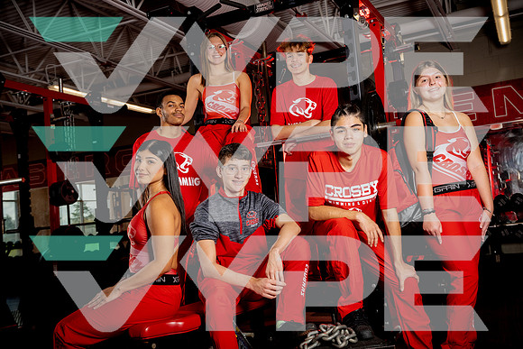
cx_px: 262
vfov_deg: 35.1
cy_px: 174
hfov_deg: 50.7
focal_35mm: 38
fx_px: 552
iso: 400
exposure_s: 1/250
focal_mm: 38
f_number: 7.1
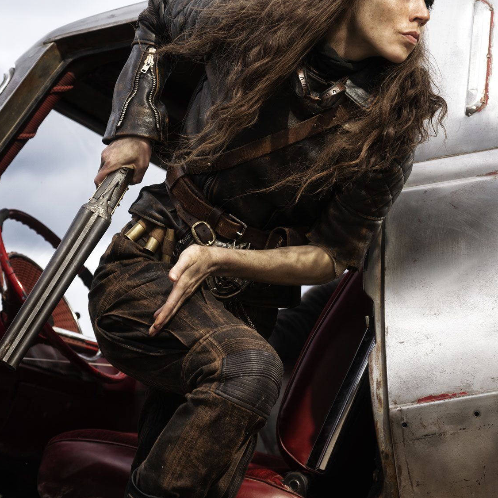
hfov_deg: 11.3
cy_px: 188
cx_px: 356
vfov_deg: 11.3
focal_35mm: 154
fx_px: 2507
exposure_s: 1/1250
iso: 400
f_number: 4.5
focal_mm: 85
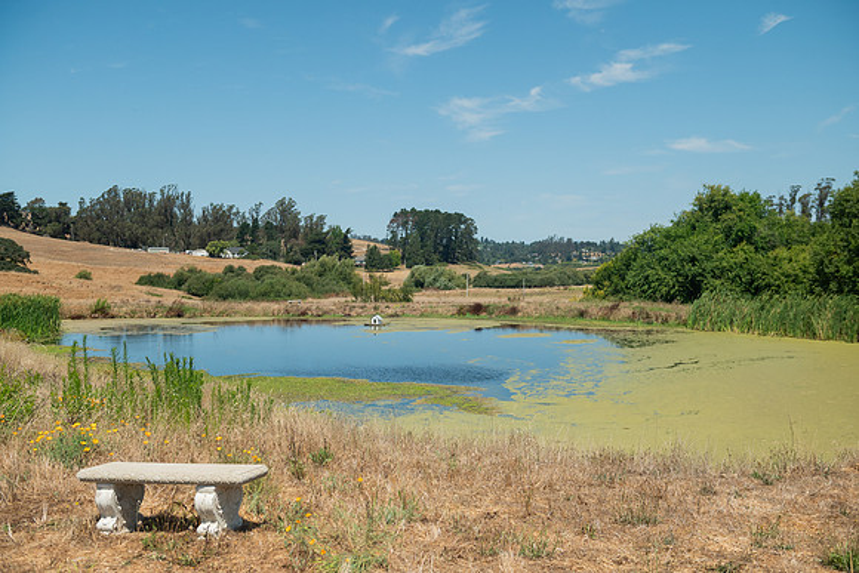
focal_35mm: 38
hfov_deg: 50.7
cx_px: 430
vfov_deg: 35.1
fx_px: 907
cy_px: 286
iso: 500
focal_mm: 38
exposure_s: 1/6400
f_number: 4
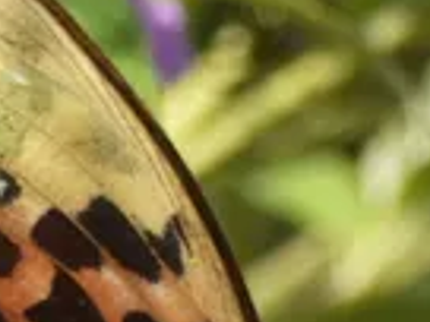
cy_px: 486
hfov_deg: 2.0
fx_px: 12347
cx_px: 152
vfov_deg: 1.5
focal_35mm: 994
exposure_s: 1/80
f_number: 5.5
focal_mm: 37.8
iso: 100
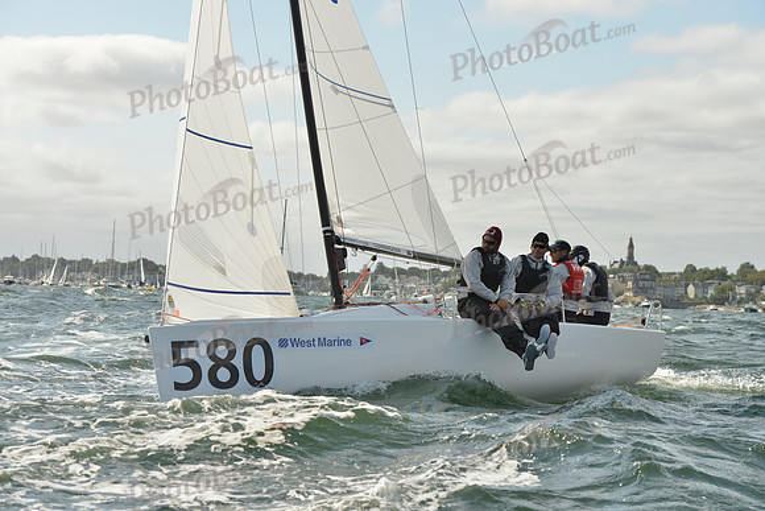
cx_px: 382
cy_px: 256
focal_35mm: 92
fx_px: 1955
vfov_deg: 14.9
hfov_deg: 22.1
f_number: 8
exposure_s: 1/1600
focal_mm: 92
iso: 400
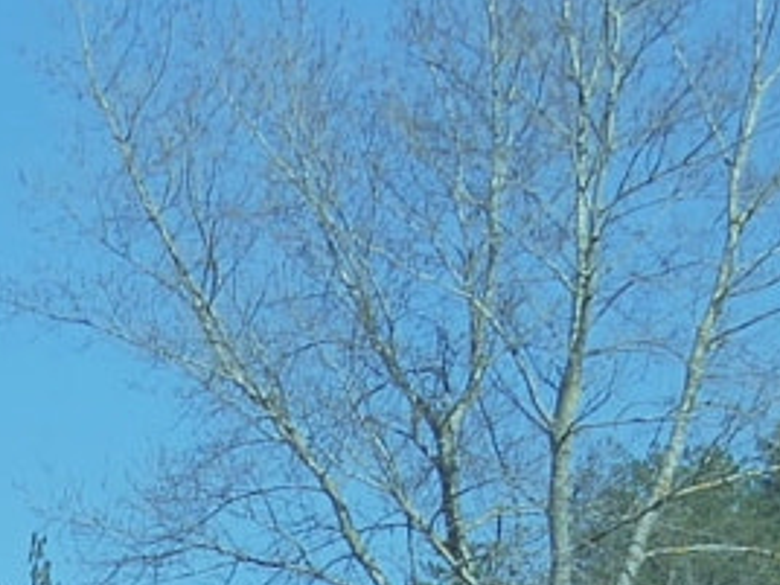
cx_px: -291
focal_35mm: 287
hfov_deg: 6.8
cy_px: 1228
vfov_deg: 5.1
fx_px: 6467
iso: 200
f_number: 3.8
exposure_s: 1/3200
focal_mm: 19
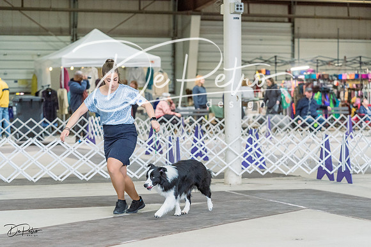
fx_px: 1041
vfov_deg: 13.6
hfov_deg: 20.2
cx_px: 186
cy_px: 124
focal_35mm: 101
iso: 6400
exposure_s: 1/400
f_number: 4
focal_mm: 101
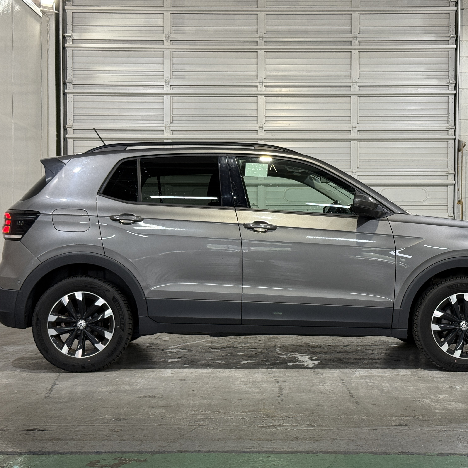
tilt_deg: +0.3
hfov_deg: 30.0
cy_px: 234
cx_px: 273
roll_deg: -0.2
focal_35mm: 57
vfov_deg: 30.0
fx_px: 872
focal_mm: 6.76
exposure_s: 1/60
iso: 80
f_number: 1.78
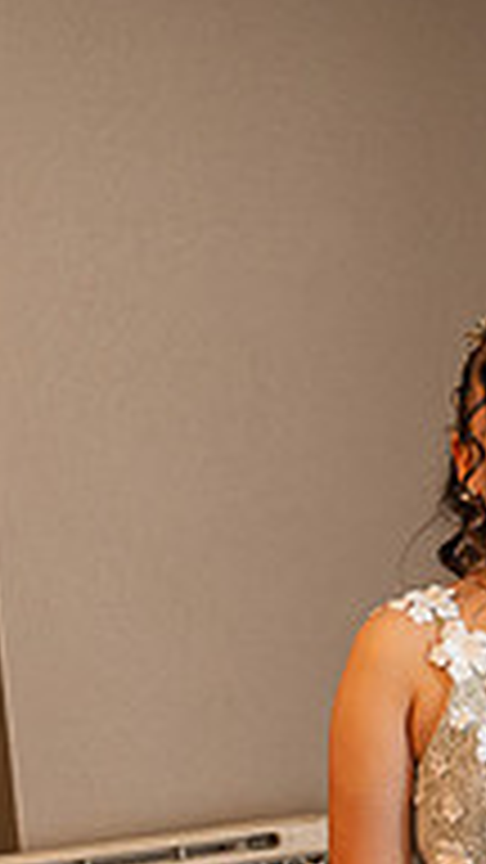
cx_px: 462
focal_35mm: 97
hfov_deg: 12.4
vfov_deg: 20.6
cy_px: 1018
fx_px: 2222
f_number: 3.2
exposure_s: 1/125
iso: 800
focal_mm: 24
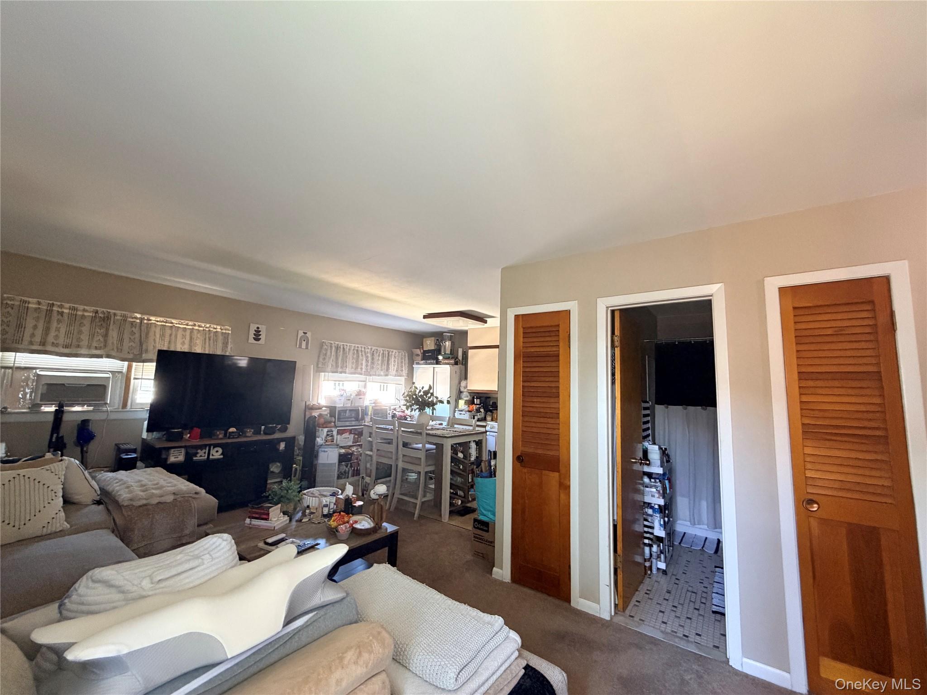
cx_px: 464
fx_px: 375
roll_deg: -1.7
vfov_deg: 85.7
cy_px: 348
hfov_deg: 102.1
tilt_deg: +7.2
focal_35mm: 14
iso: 500
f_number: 2.2
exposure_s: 1/60
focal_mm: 2.22
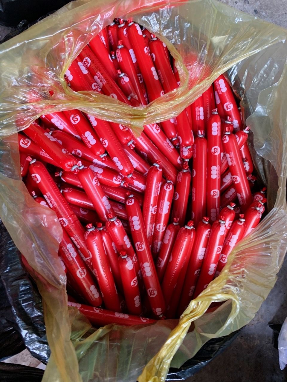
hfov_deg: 53.1
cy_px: 191
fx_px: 287
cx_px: 144
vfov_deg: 67.3
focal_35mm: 26
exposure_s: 1/60
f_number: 1.8
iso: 160
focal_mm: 4.25
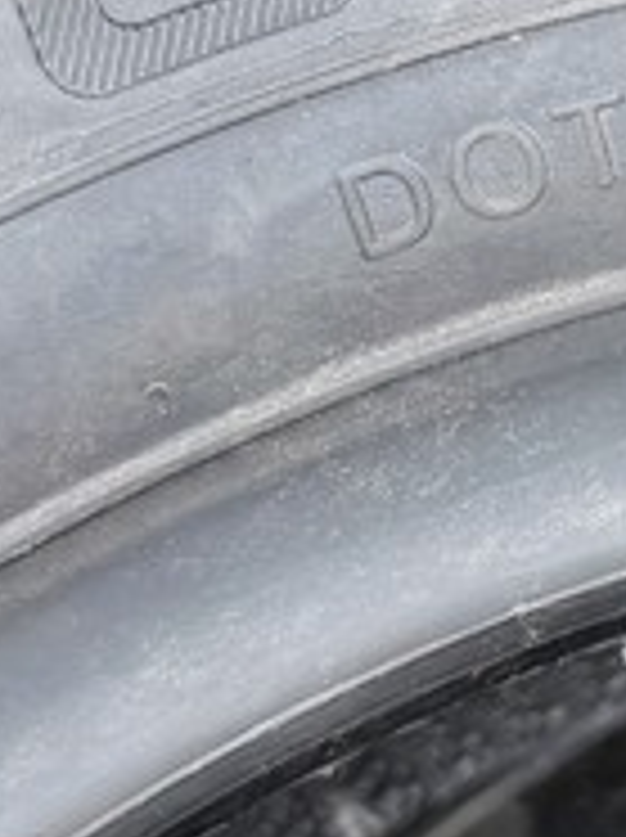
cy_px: 104
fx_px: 2997
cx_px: 1081
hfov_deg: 11.2
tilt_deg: -74.8
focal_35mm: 124
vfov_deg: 15.7
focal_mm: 6.76
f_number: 1.78
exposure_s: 1/319
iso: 80
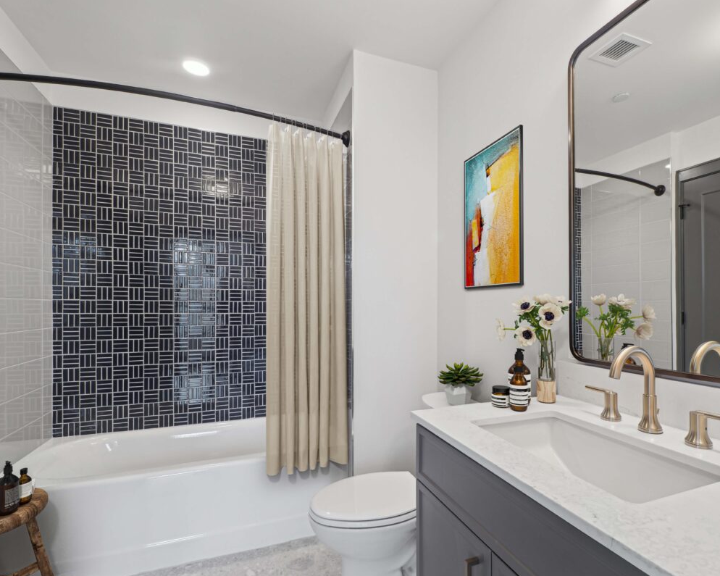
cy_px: 288
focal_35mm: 17
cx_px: 394
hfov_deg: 89.4
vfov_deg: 77.0
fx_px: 362
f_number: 11
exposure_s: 1/2
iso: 160
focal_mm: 10
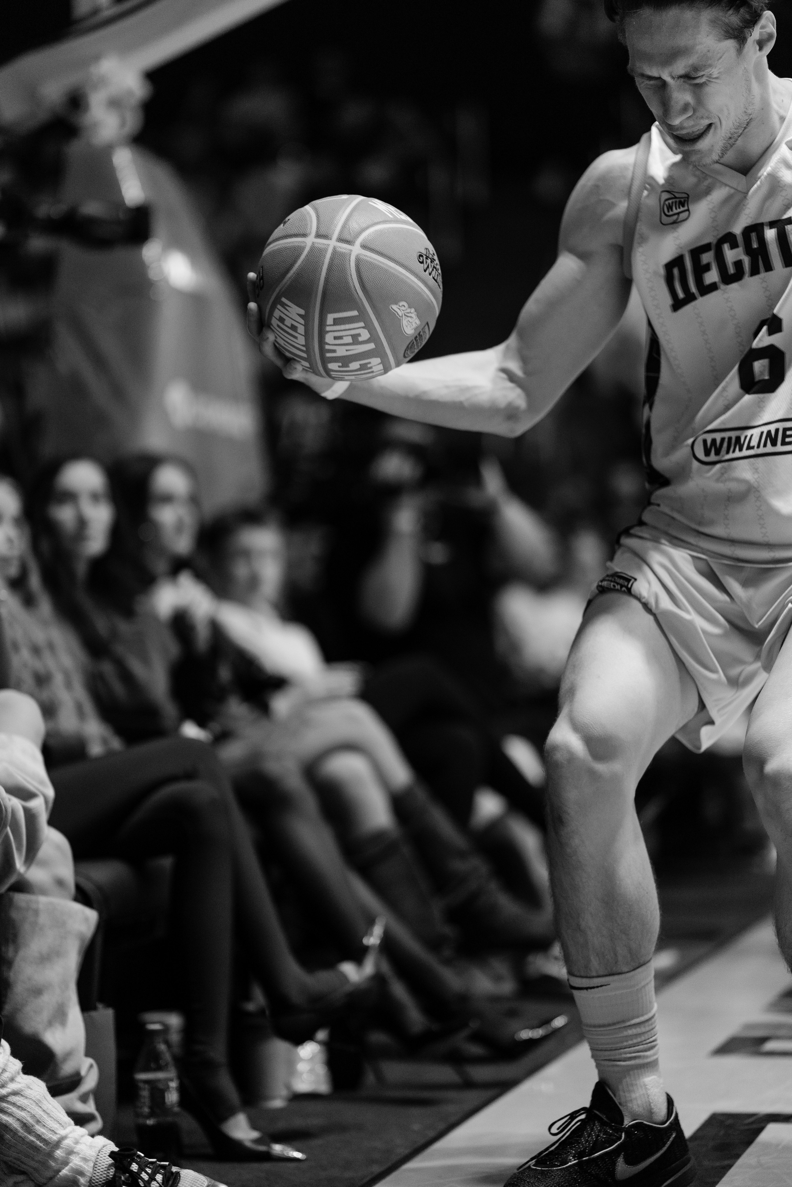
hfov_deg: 16.1
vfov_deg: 23.9
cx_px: 396
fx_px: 2805
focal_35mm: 85
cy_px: 594
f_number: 1.4
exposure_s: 1/800
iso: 1000
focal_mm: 85
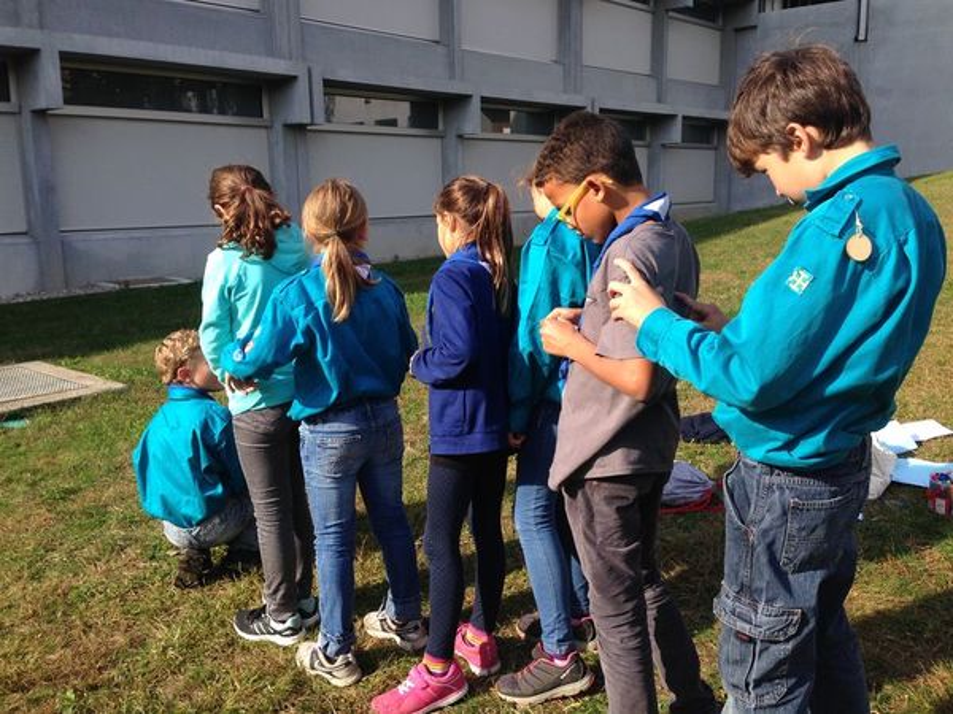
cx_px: 476
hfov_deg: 55.4
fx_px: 909
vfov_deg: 42.9
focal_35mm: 33
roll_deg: +1.8
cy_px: 357
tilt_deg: -11.9
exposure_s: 1/713
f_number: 2.4
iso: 50
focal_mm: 4.12
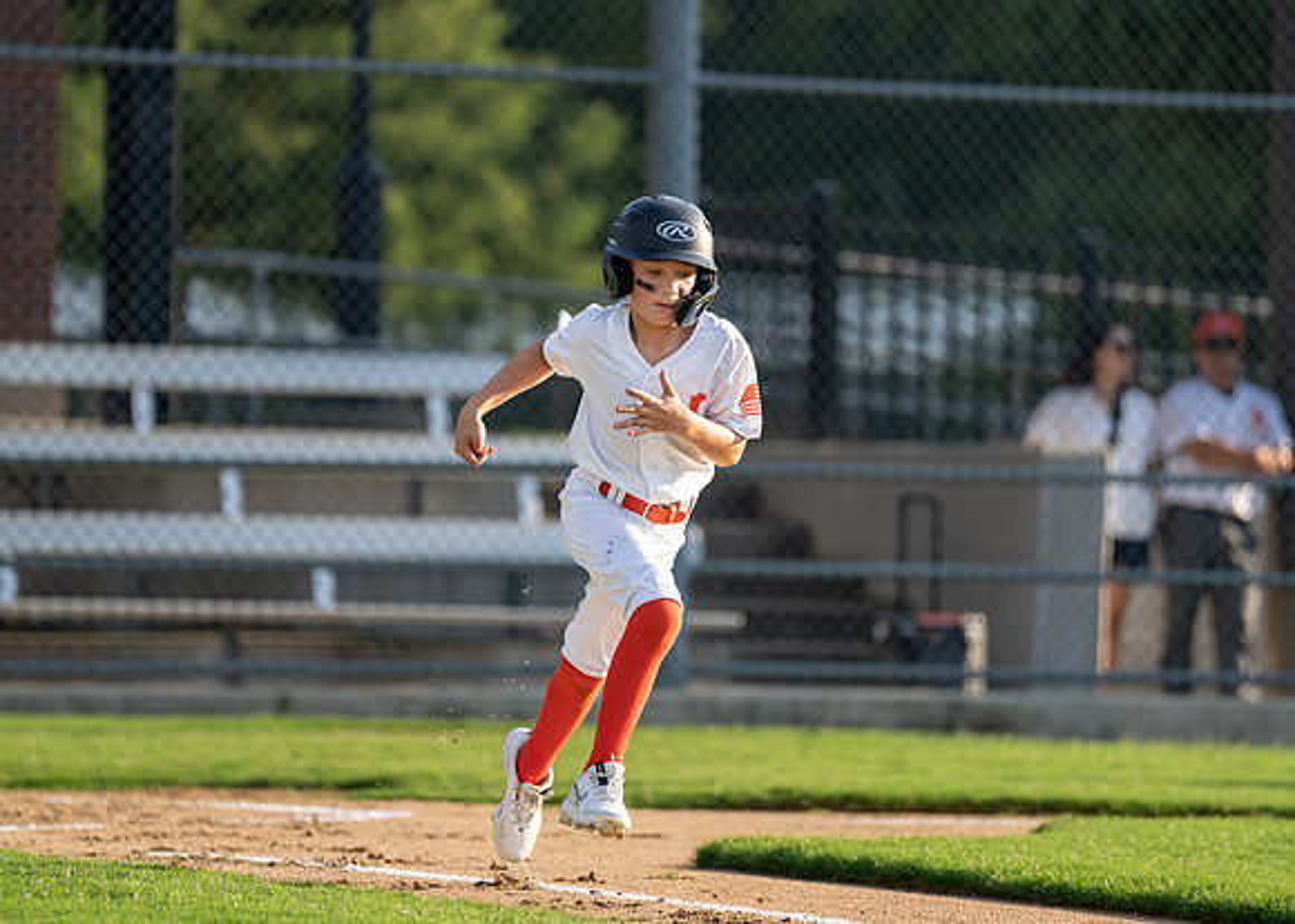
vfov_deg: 5.0
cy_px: 421
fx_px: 10497
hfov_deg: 7.1
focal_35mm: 285
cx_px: 608
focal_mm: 200
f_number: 2.8
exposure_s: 1/3200
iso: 400
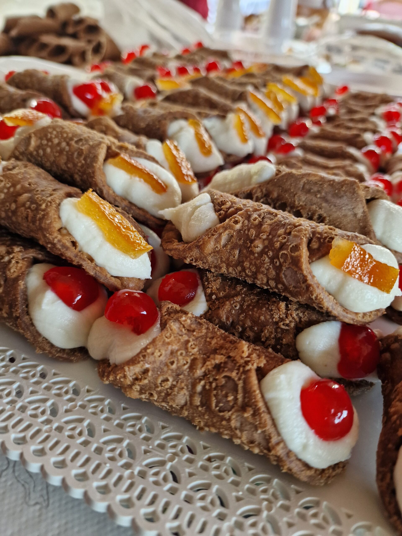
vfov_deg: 73.9
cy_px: 268
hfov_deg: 58.9
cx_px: 201
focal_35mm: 23
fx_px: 356
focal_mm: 6.4
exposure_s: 1/100
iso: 64
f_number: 1.8
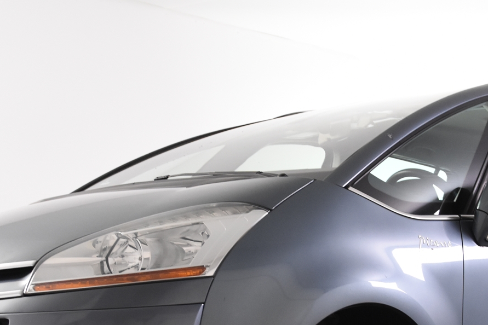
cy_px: 282
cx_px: 318
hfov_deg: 24.1
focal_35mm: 84
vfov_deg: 16.1
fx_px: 1139
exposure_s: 1/80
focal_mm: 26
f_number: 4.5
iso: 1600
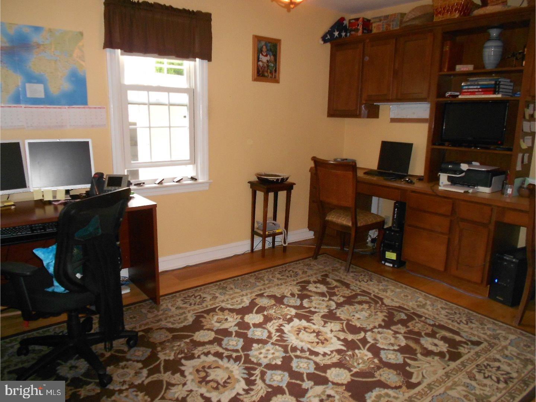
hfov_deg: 67.3
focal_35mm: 26
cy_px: 201
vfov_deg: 53.1
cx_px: 268
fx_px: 403
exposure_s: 1/25
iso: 320
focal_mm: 4.6
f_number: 3.2
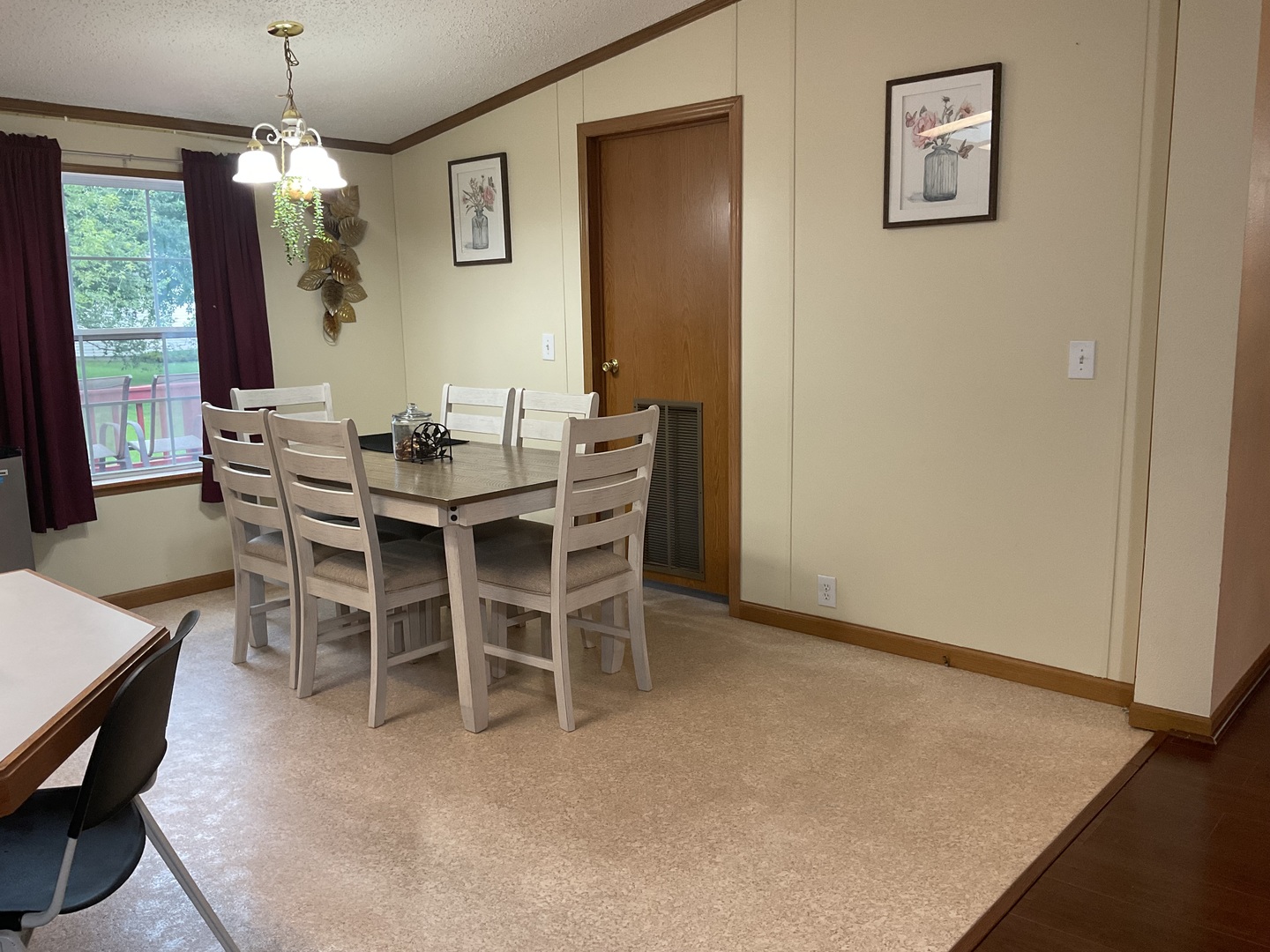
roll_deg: +0.5
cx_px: 635
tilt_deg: -10.0
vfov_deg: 48.2
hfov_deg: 61.7
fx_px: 1064
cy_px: 476
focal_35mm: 29
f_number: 1.8
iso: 80
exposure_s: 1/60
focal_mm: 3
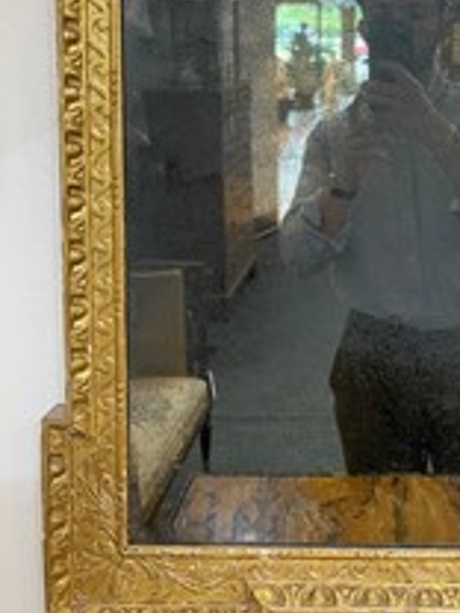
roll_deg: +1.0
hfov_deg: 28.3
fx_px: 886
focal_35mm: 50
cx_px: 392
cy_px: 124
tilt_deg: -4.7
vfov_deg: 36.9
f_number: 1.6
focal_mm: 5.1
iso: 125
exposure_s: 1/50
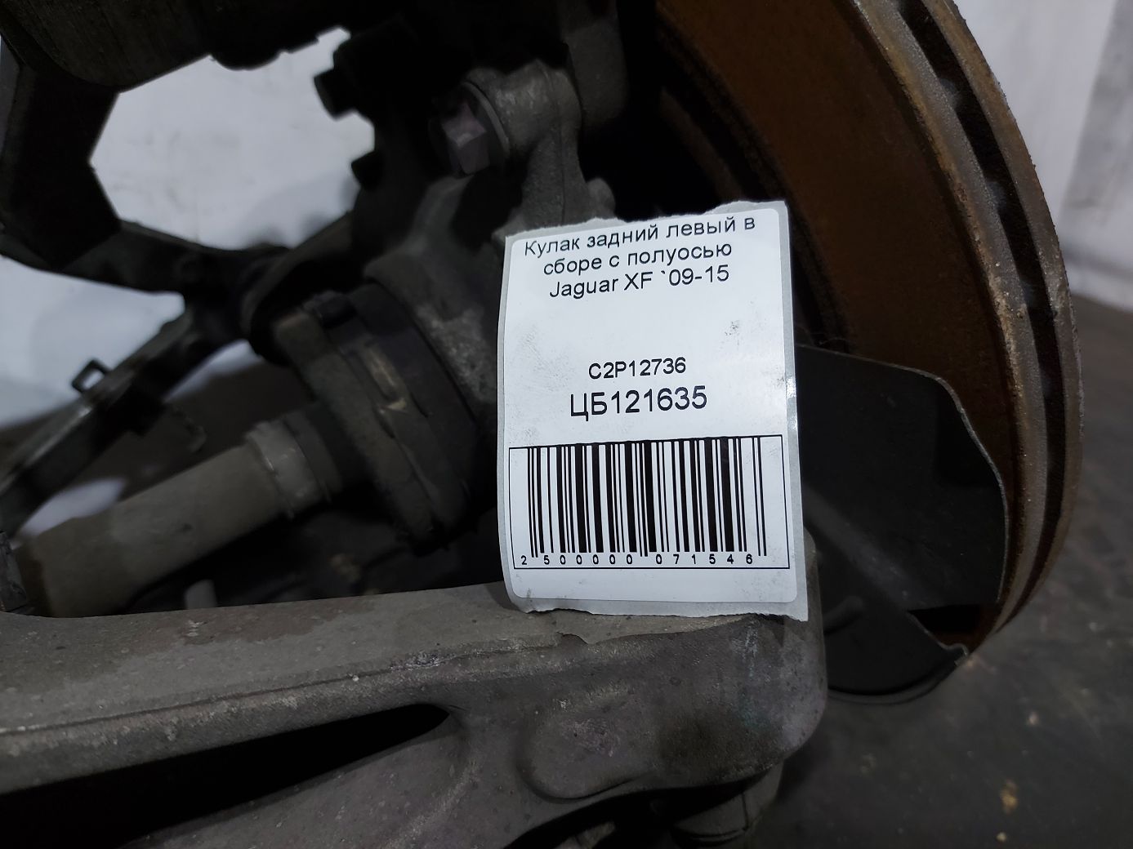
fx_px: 785
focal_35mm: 24
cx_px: 566
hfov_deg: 71.6
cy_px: 424
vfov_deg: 56.8
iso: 125
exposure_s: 1/50
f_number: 1.8
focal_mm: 5.23
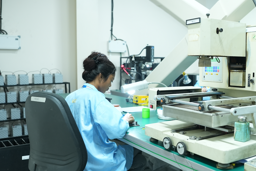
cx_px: 178
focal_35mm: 42
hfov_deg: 45.4
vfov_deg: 31.9
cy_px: 78
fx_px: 299
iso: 640
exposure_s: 1/160
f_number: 1.8
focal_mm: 20
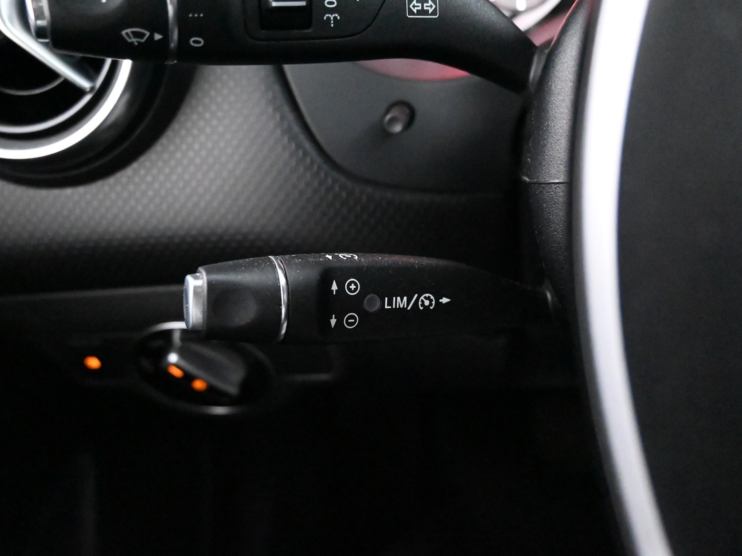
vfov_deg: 43.8
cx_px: 360
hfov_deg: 56.4
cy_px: 280
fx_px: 692
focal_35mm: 32
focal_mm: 19.5
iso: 20000
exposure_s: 1/30
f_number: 3.8
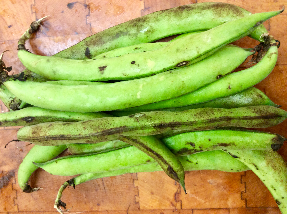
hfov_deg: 56.9
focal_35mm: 32
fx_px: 265
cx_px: 144
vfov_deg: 44.1
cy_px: 107
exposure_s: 1/24
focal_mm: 3.3
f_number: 2.4
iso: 80
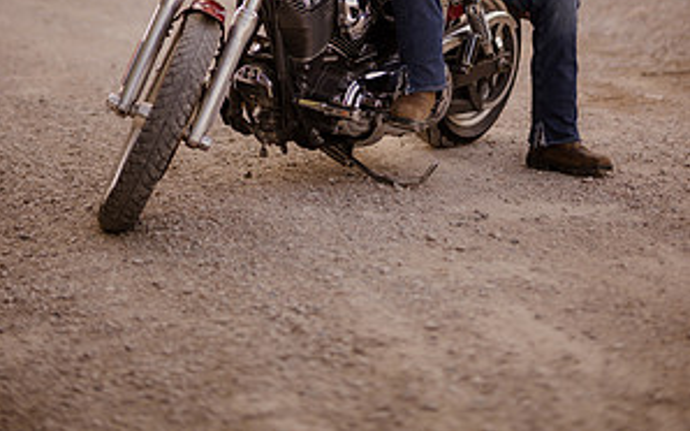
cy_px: -88
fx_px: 2462
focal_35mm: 131
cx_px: 345
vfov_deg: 9.8
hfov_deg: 16.0
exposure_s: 1/400
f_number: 1.4
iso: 100
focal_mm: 85
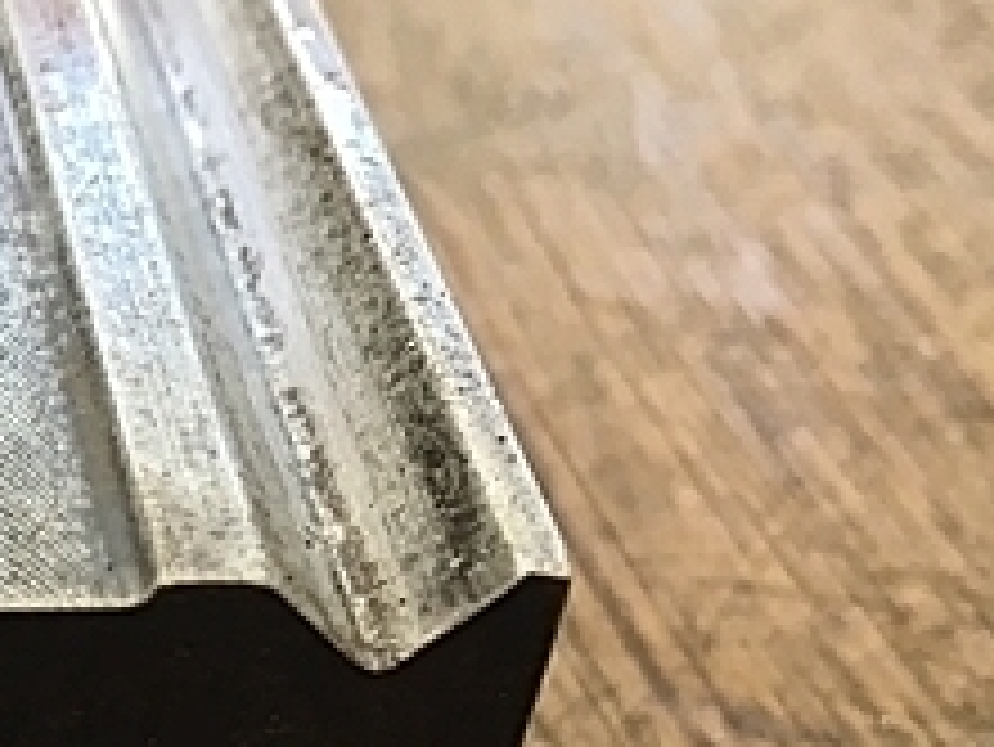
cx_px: -297
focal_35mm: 84
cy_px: 783
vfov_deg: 17.1
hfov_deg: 21.1
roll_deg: -1.3
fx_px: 2413
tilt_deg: -43.0
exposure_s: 1/30
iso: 64
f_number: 2.2
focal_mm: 4.15
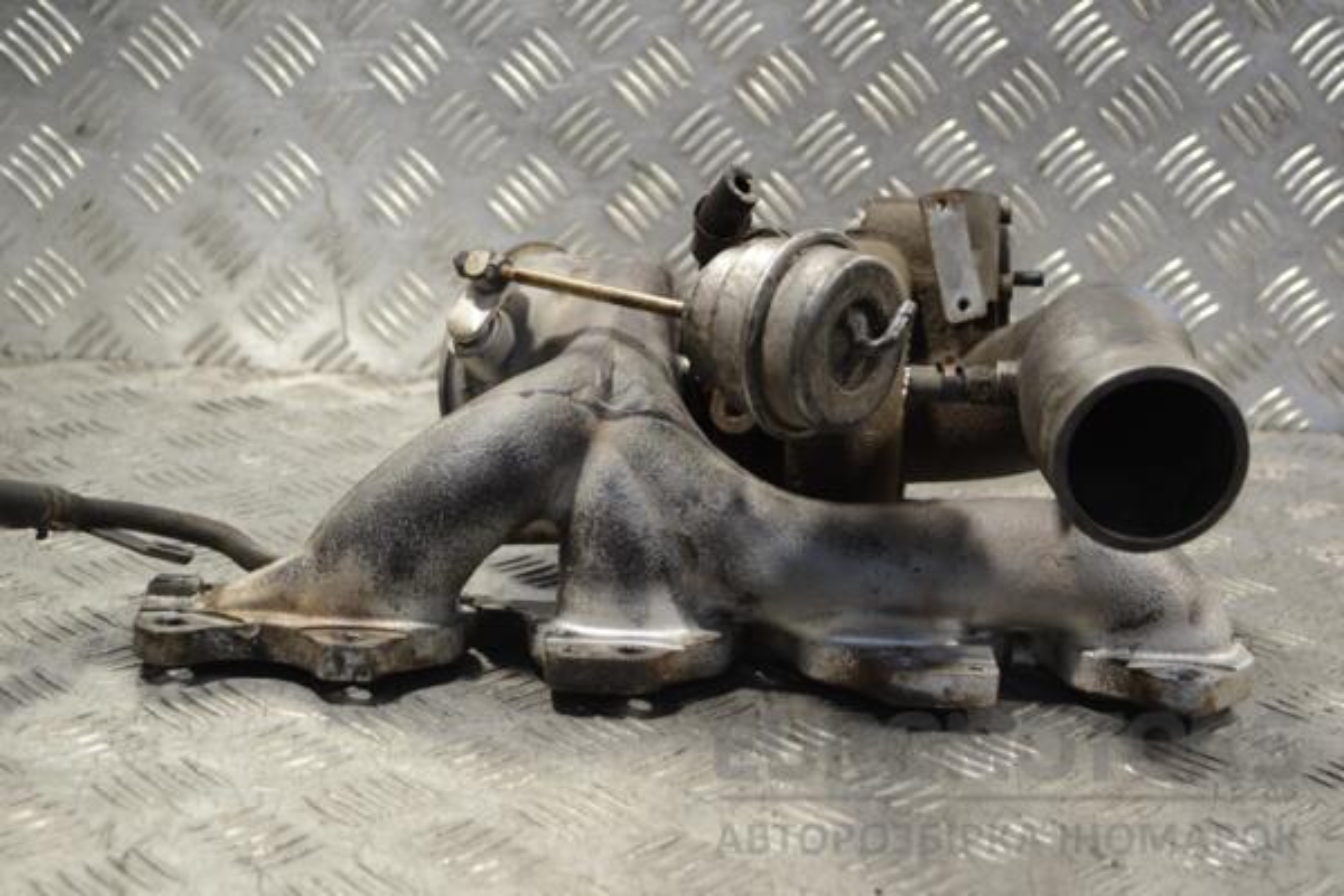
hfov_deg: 35.1
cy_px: 448
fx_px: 2128
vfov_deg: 23.8
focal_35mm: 57
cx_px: 672
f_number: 5
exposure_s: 1/30
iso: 220
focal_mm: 38
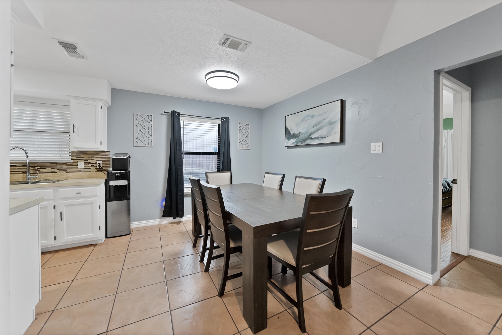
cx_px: 251
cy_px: 168
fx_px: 167
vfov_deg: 90.1
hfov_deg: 112.6
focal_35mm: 12
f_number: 4
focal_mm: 12
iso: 5000
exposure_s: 1/60
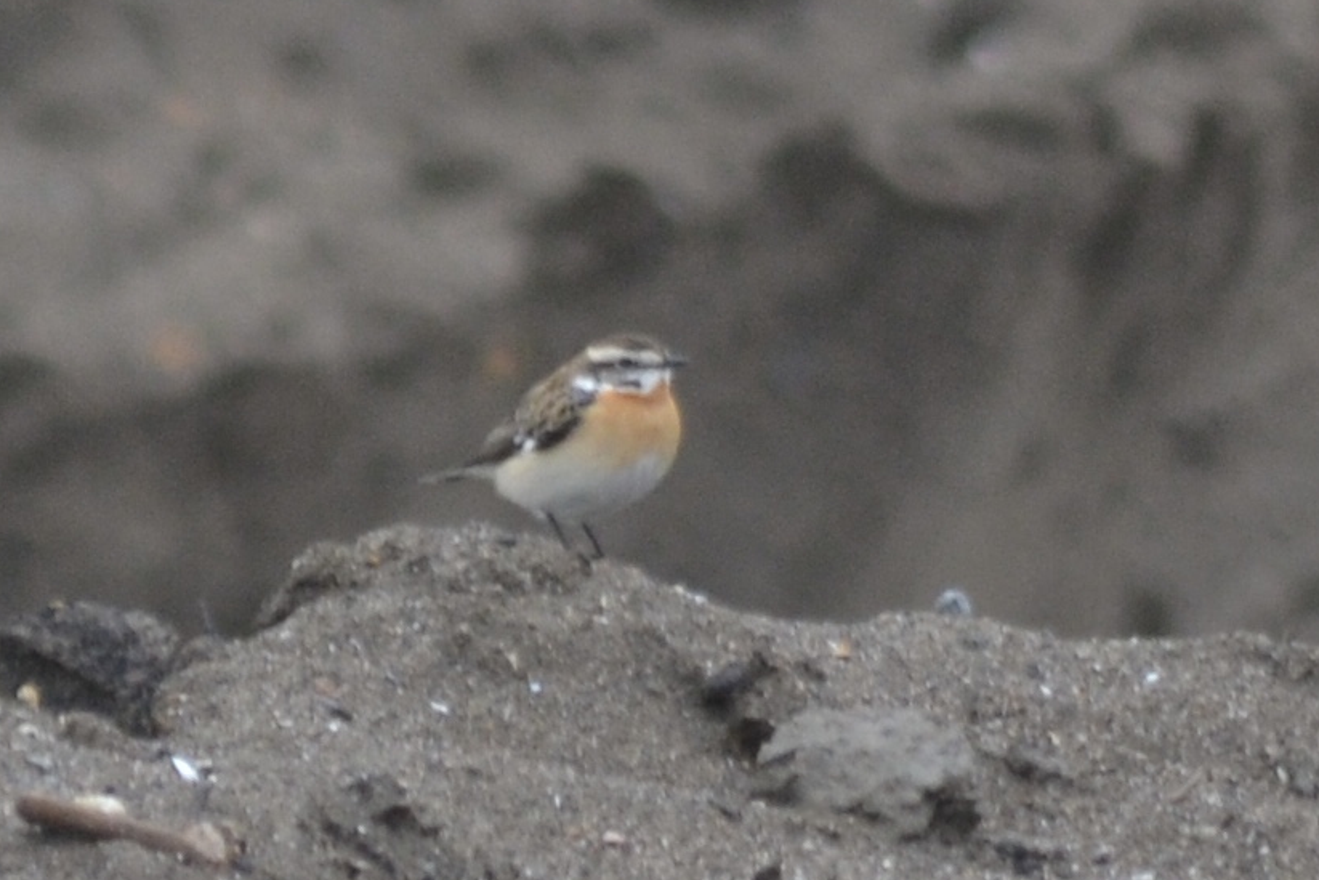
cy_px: 457
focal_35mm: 515
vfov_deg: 2.7
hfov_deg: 4.0
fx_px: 18871
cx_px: 609
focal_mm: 300
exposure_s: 1/640
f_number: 5.6
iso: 400
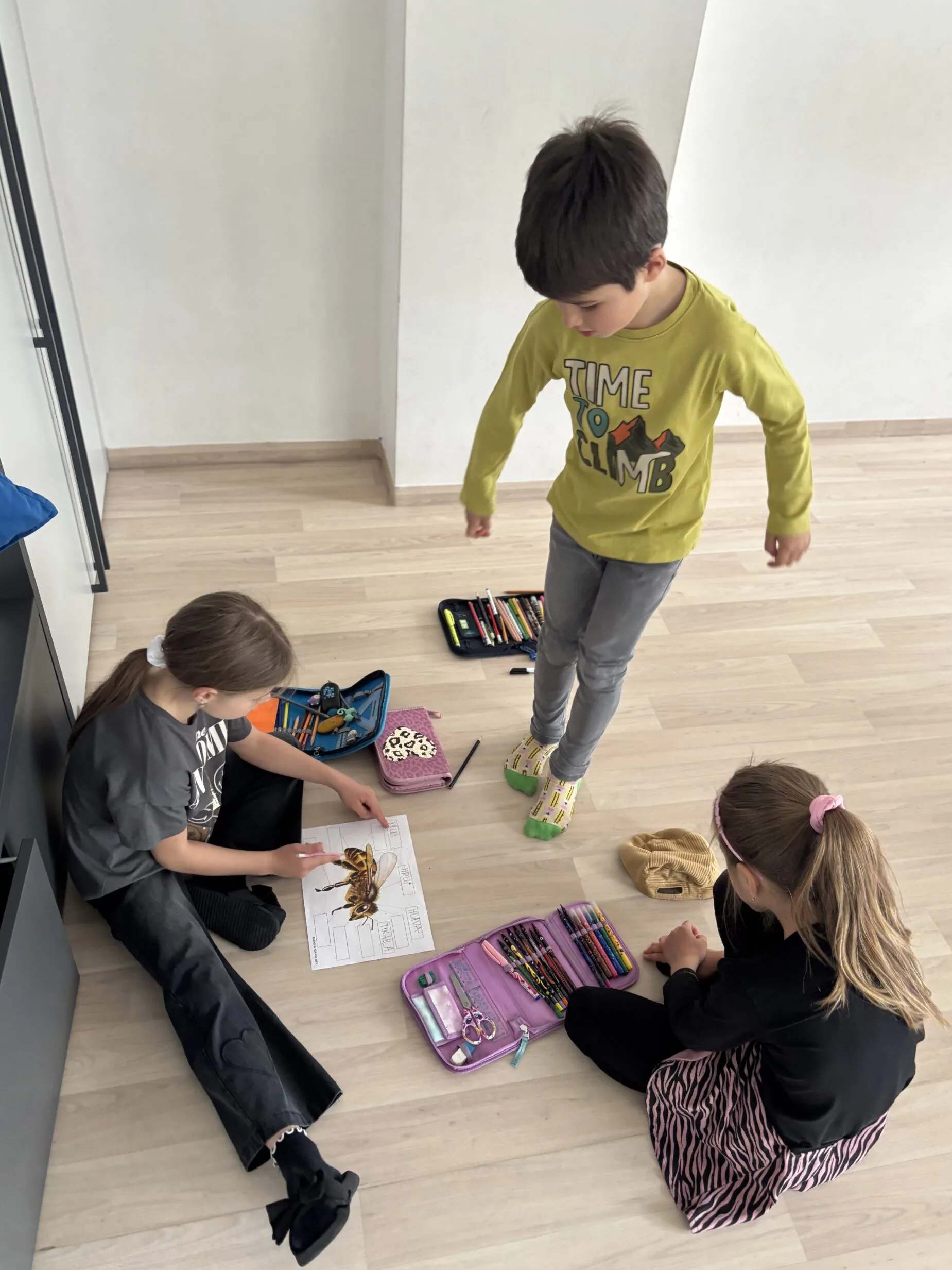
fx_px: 990
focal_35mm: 27
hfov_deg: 51.4
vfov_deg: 65.3
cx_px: 478
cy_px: 656
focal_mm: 5.96
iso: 200
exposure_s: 1/60
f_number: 1.6
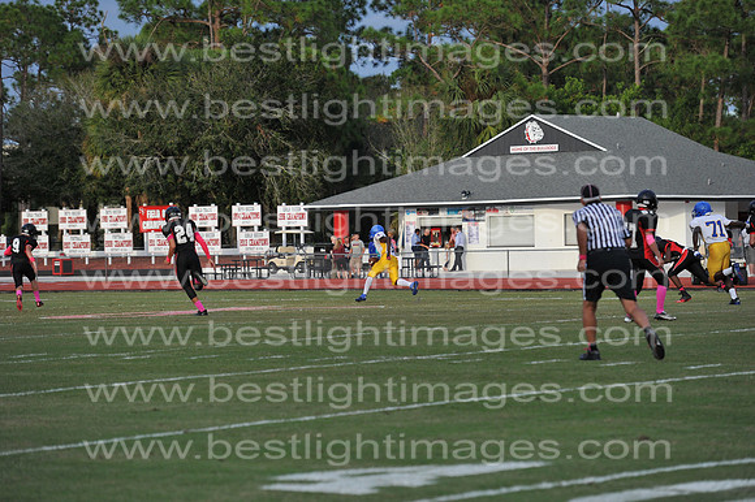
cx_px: 378
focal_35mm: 135
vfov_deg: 10.1
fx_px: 2830
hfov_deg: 15.2
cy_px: 251
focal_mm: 135
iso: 800
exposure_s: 1/3200
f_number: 3.5
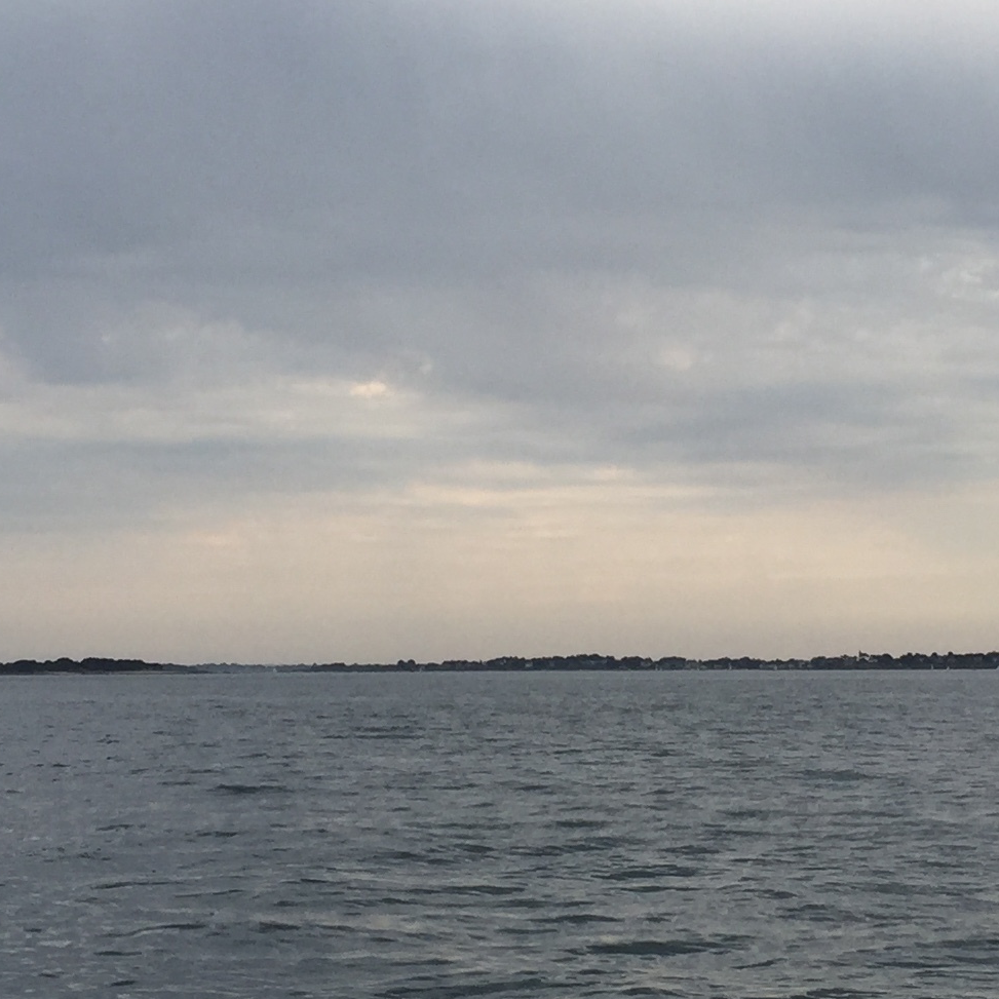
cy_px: 517
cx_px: 644
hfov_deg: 20.1
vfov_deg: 20.2
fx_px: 2808
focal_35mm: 86
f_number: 2.2
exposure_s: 1/638
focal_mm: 4.15
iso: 32
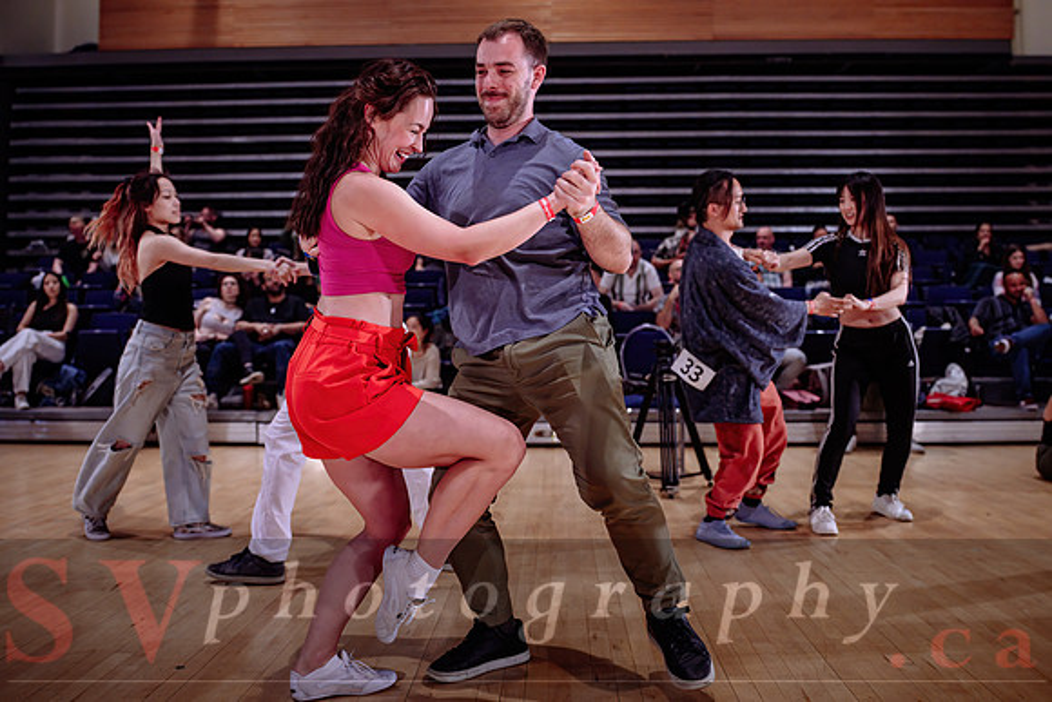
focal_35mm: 31
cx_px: 526
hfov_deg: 59.7
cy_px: 314
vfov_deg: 41.8
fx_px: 917
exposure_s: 1/250
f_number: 2
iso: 1250
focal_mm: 28
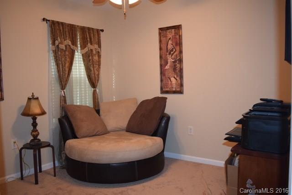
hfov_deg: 61.9
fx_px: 243
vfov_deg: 43.6
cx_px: 146
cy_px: 98
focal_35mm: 30
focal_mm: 20
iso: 1600
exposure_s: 1/60
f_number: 3.8
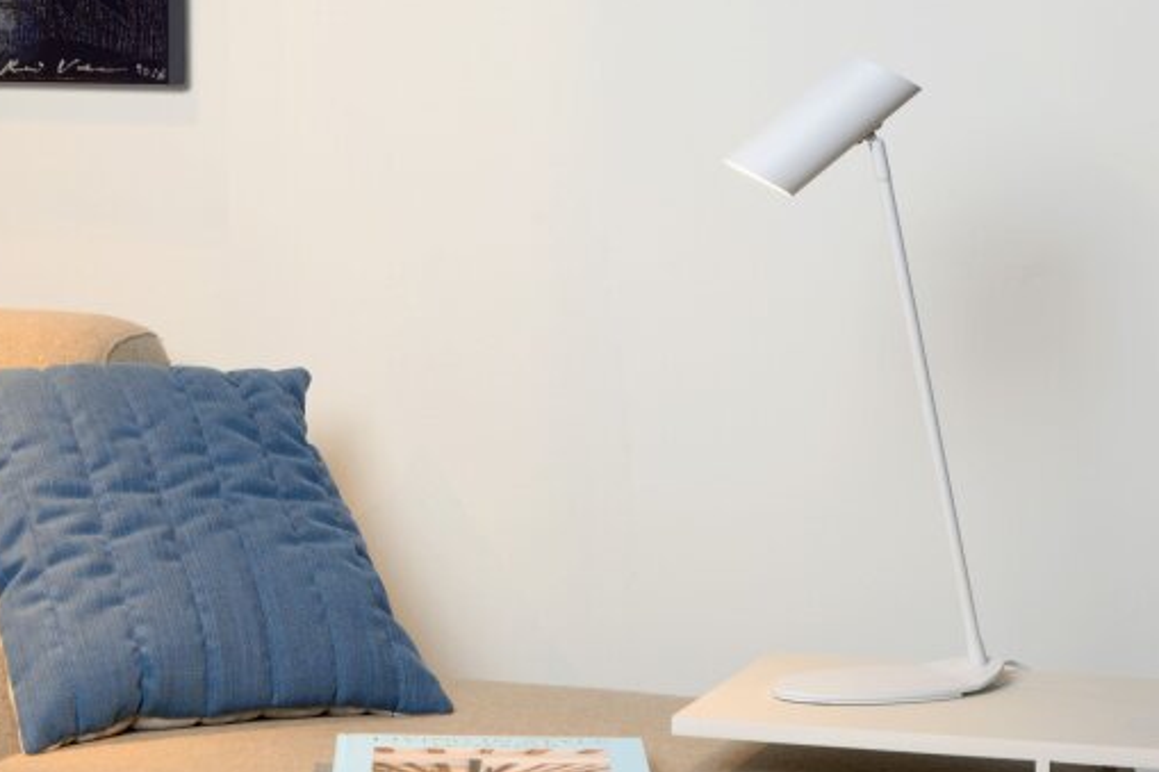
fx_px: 3604
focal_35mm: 112
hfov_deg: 18.3
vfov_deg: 12.2
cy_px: 444
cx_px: 503
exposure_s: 1/8
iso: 100
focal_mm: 95
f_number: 10
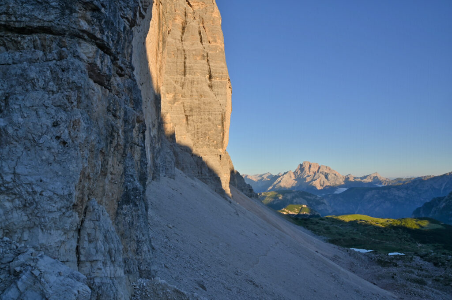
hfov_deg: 73.8
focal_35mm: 24
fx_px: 301
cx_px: 226
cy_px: 150
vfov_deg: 53.1
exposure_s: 1/100
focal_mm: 24
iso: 400
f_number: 22
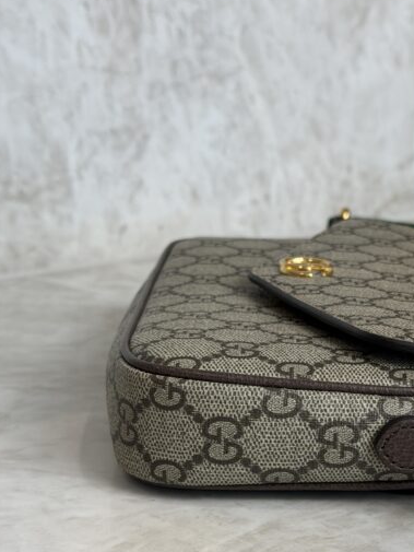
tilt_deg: -18.2
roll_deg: -0.7
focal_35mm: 76
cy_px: 403
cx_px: 299
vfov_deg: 25.4
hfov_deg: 19.3
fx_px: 1211
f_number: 1.78
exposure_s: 1/120
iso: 64
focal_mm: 6.76
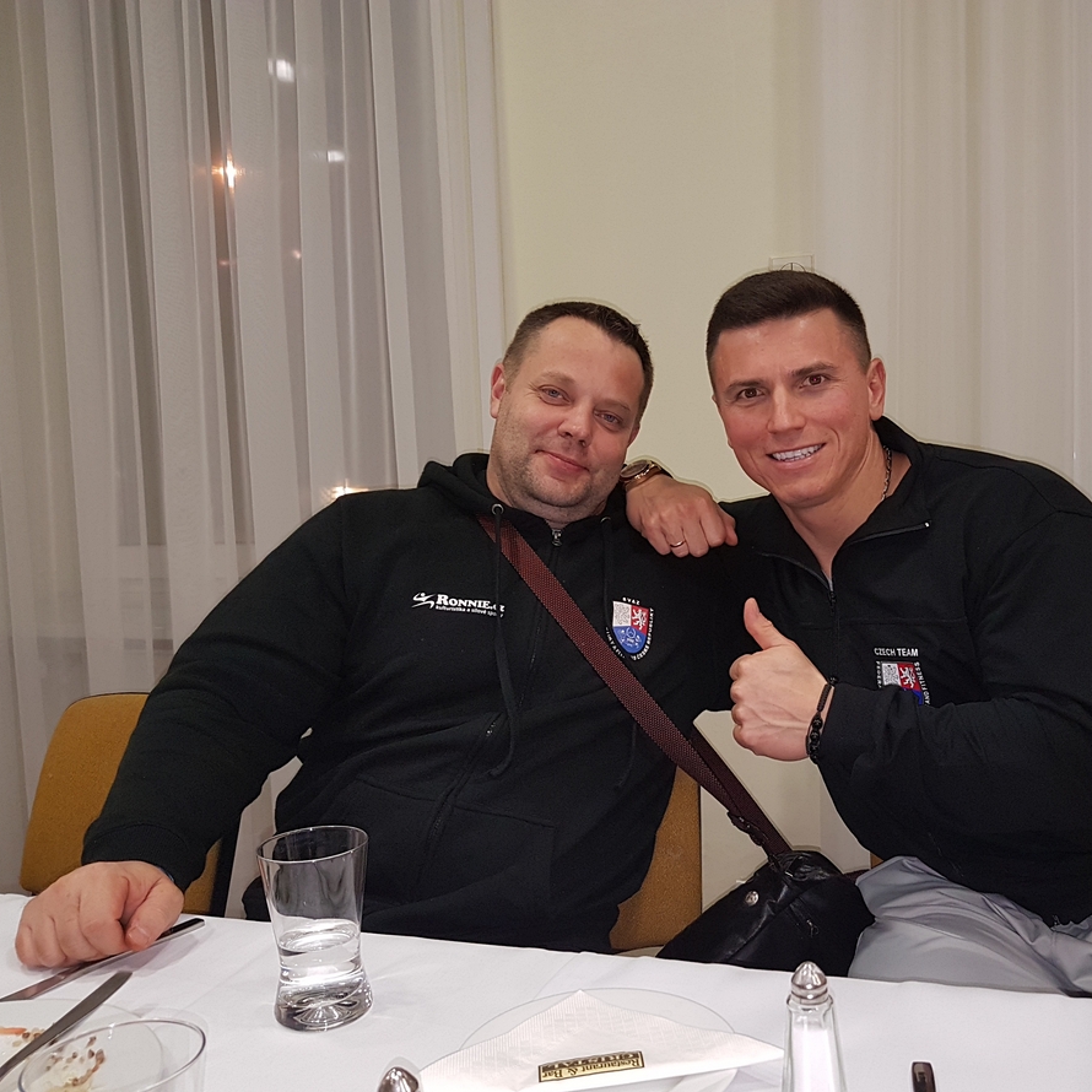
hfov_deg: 52.1
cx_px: 664
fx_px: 1106
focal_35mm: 31
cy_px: 547
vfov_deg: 52.5
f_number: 1.7
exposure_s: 1/50
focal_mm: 4.2
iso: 125
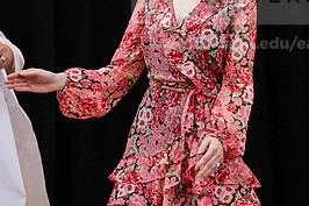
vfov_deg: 5.0
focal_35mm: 273
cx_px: 96
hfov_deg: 7.5
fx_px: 2342
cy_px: 68
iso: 1600
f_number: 3.5
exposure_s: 1/200
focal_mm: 125
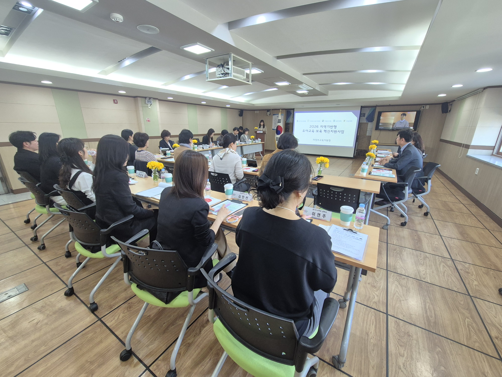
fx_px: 189
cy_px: 188
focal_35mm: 13
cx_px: 251
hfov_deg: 106.2
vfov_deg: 89.9
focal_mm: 2.2
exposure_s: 1/60
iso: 200
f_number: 2.2
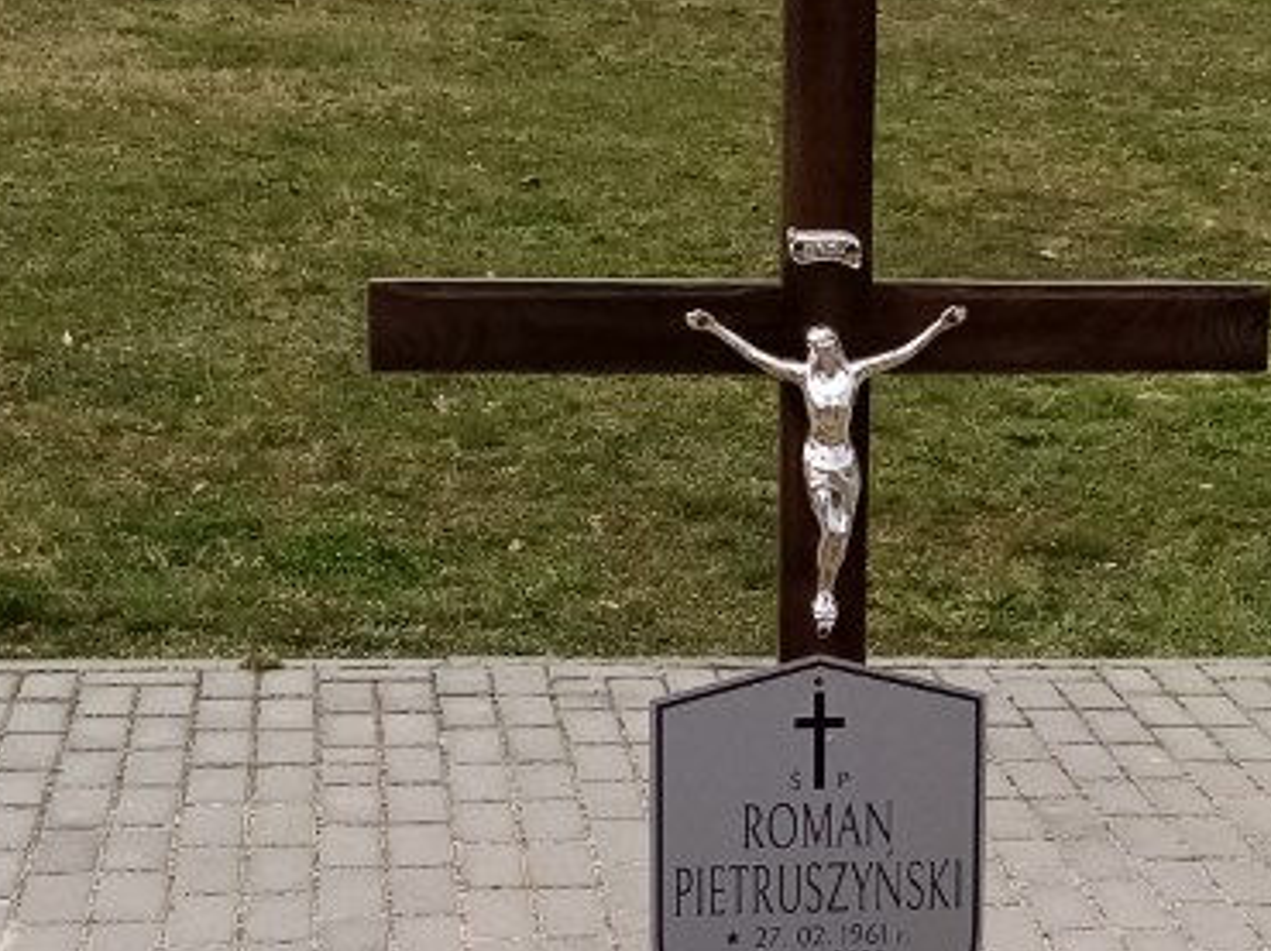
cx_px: 776
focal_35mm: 45
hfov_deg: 41.9
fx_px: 1651
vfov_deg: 32.0
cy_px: 580
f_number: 1.8
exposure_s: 1/1182
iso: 109
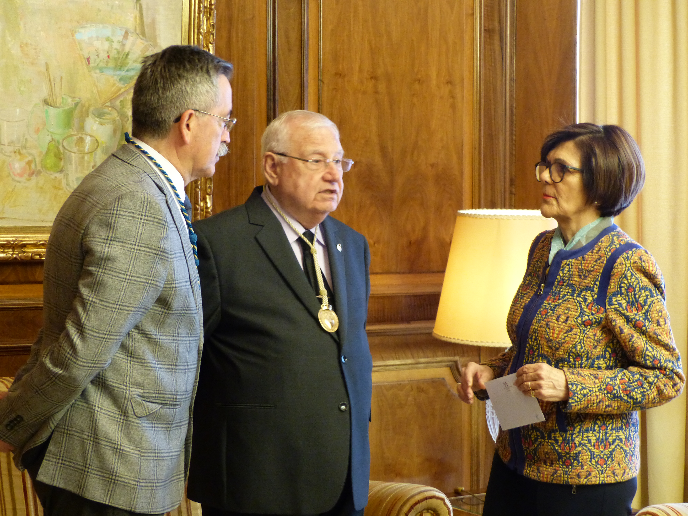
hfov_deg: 26.0
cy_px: 258
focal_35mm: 75
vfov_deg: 19.6
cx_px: 344
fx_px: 1491
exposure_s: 1/15
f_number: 2.8
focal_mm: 13.5
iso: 400
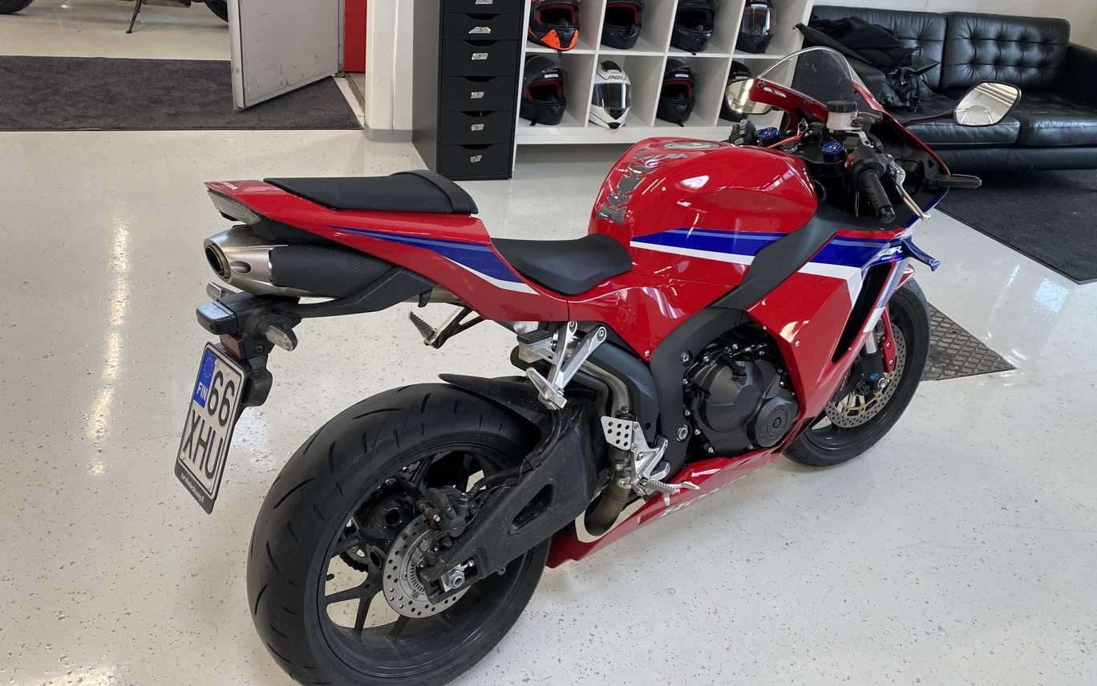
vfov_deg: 43.1
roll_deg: -7.9
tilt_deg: -33.0
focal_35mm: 29
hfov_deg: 64.6
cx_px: 539
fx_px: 867
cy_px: 356
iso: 125
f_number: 1.8
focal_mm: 4.25
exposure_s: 1/100
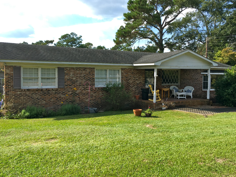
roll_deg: -0.6
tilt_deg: -2.4
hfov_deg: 58.3
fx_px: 211
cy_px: 86
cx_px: 115
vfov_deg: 45.4
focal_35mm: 31
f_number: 2.2
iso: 25
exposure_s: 1/668
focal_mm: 4.15
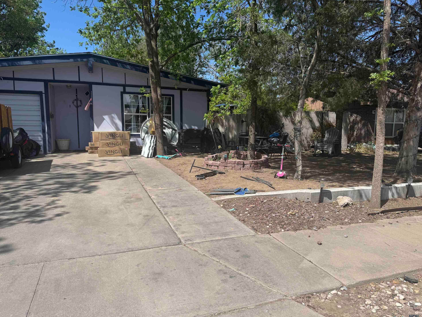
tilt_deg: -7.3
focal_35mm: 25
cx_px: 216
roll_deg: -0.5
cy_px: 164
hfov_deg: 69.4
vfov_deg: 54.9
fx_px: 305
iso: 80
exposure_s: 1/4310
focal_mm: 6.76
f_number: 1.78
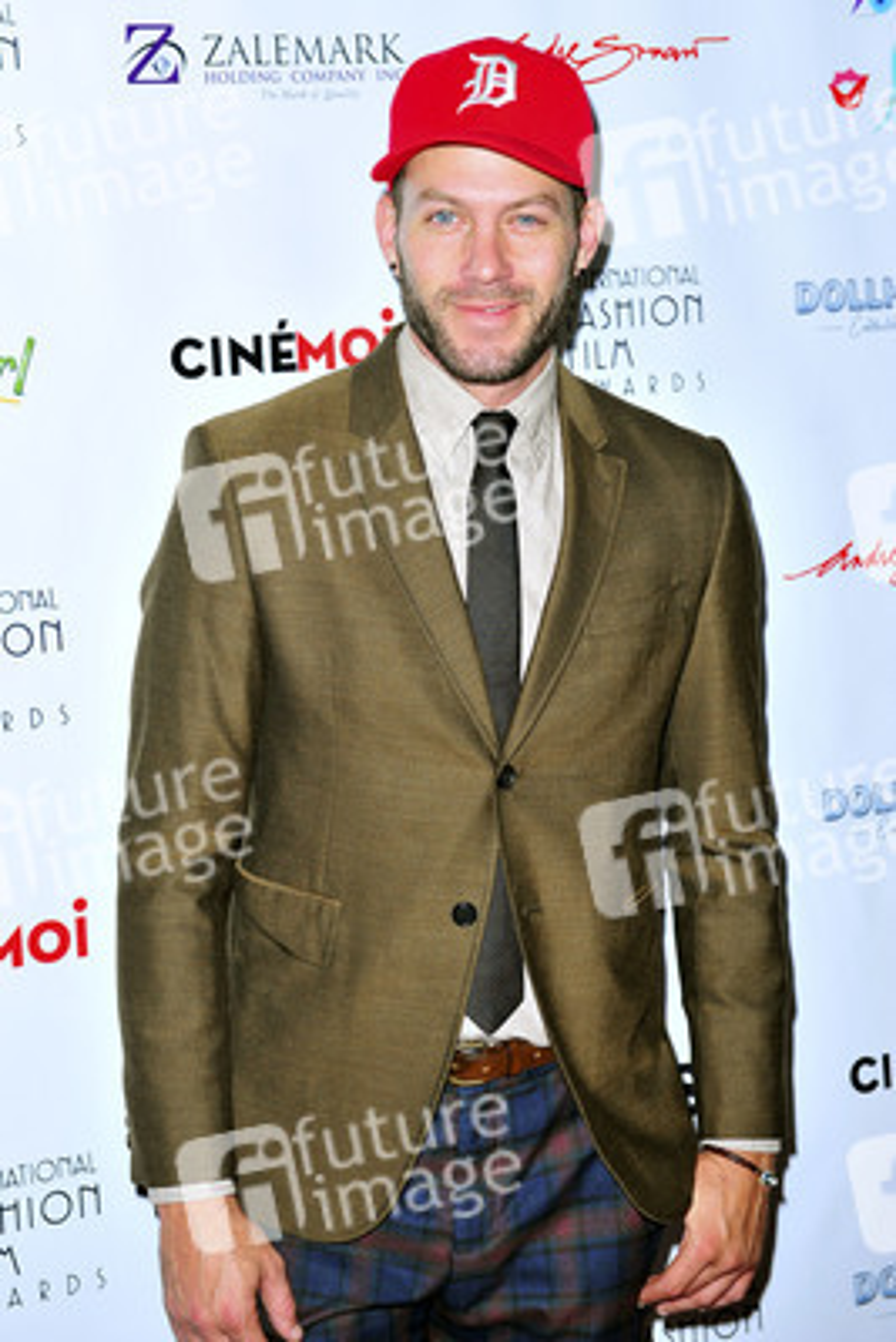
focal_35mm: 62
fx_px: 2312
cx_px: 448
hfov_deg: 21.9
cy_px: 671
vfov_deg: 32.4
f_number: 5.6
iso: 500
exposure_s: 1/320
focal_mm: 62
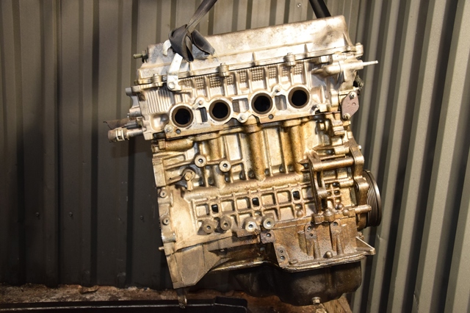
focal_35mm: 38
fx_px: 489
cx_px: 235
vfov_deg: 35.5
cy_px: 156
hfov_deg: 51.3
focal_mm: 25
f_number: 5
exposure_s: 1/160
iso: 800
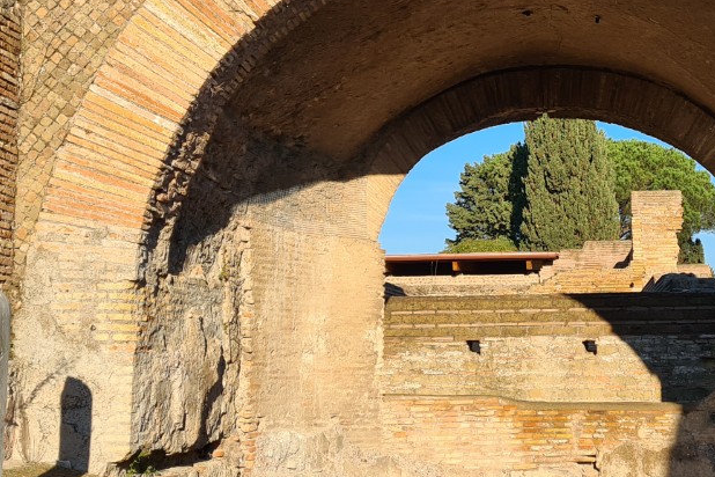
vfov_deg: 21.6
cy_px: 205
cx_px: 480
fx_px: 1251
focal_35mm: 63
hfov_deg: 31.6
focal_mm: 5.4
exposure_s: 1/1908
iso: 50
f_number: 1.8
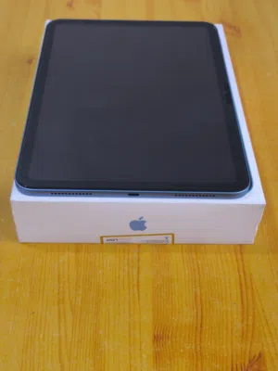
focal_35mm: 46
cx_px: 139
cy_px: 186
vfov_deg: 41.2
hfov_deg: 31.5
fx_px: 493
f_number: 1.6
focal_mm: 6.57
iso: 160
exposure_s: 1/100
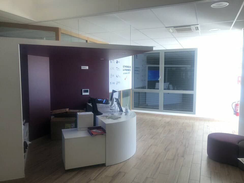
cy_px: 92
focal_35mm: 28
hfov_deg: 63.4
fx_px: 197
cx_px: 122
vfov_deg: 49.7
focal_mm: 4
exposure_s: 1/50
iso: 20
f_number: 1.8
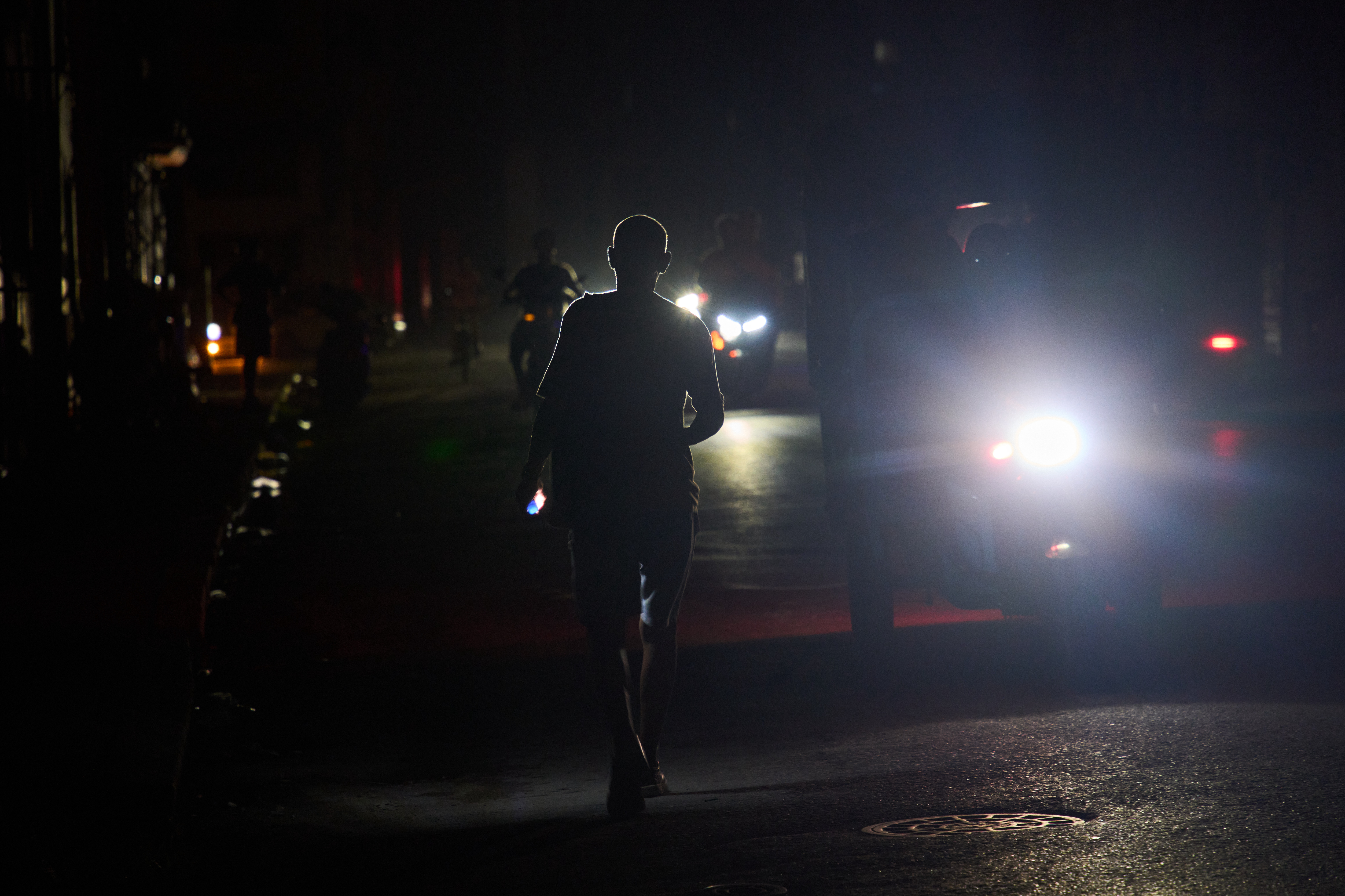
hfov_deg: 12.2
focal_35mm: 169
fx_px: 6314
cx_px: 682
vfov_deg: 8.1
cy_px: 453
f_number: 5.6
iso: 1600
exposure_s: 1/30
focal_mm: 165
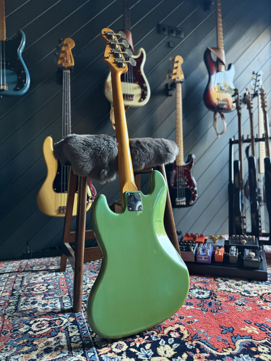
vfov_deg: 71.6
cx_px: 136
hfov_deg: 56.8
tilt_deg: +1.5
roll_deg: +2.1
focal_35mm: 24
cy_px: 180
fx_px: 251
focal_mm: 6.76
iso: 800
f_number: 1.78
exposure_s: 1/56
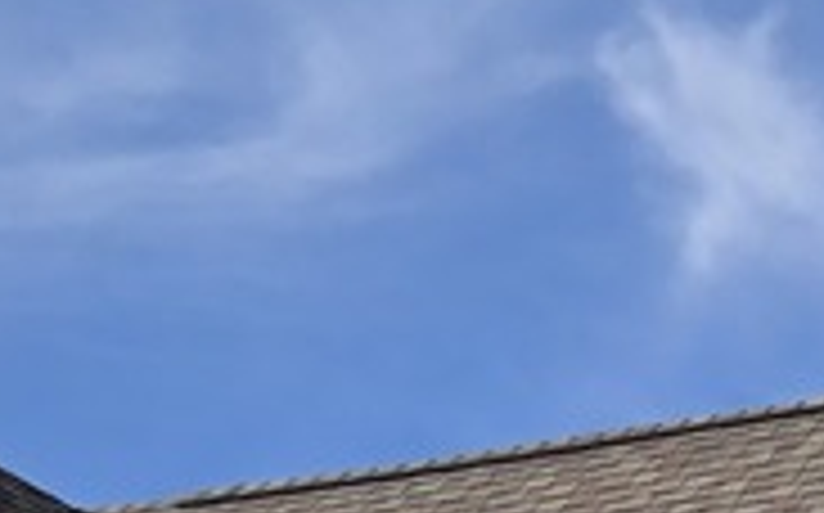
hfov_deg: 10.6
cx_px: 1135
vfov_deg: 6.0
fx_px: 4308
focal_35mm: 192
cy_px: 1863
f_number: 1.8
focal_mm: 5.4
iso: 25
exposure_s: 1/1978
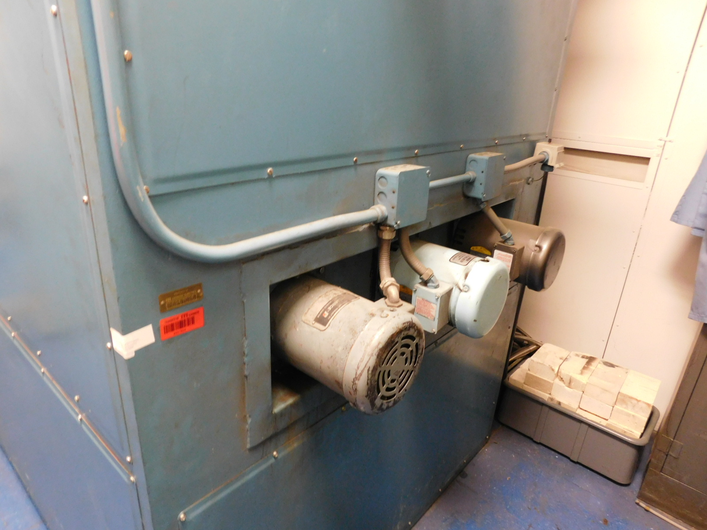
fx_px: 470
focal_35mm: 23
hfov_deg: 73.9
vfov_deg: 58.9
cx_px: 354
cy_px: 265
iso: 400
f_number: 3
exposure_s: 1/10
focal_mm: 4
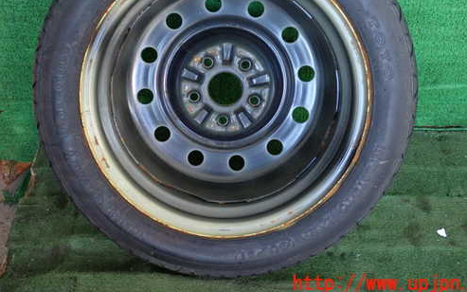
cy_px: 82
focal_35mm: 49
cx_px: 223
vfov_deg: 26.1
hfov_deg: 41.0
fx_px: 624
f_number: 2.7
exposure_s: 1/125
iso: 320
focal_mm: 6.83
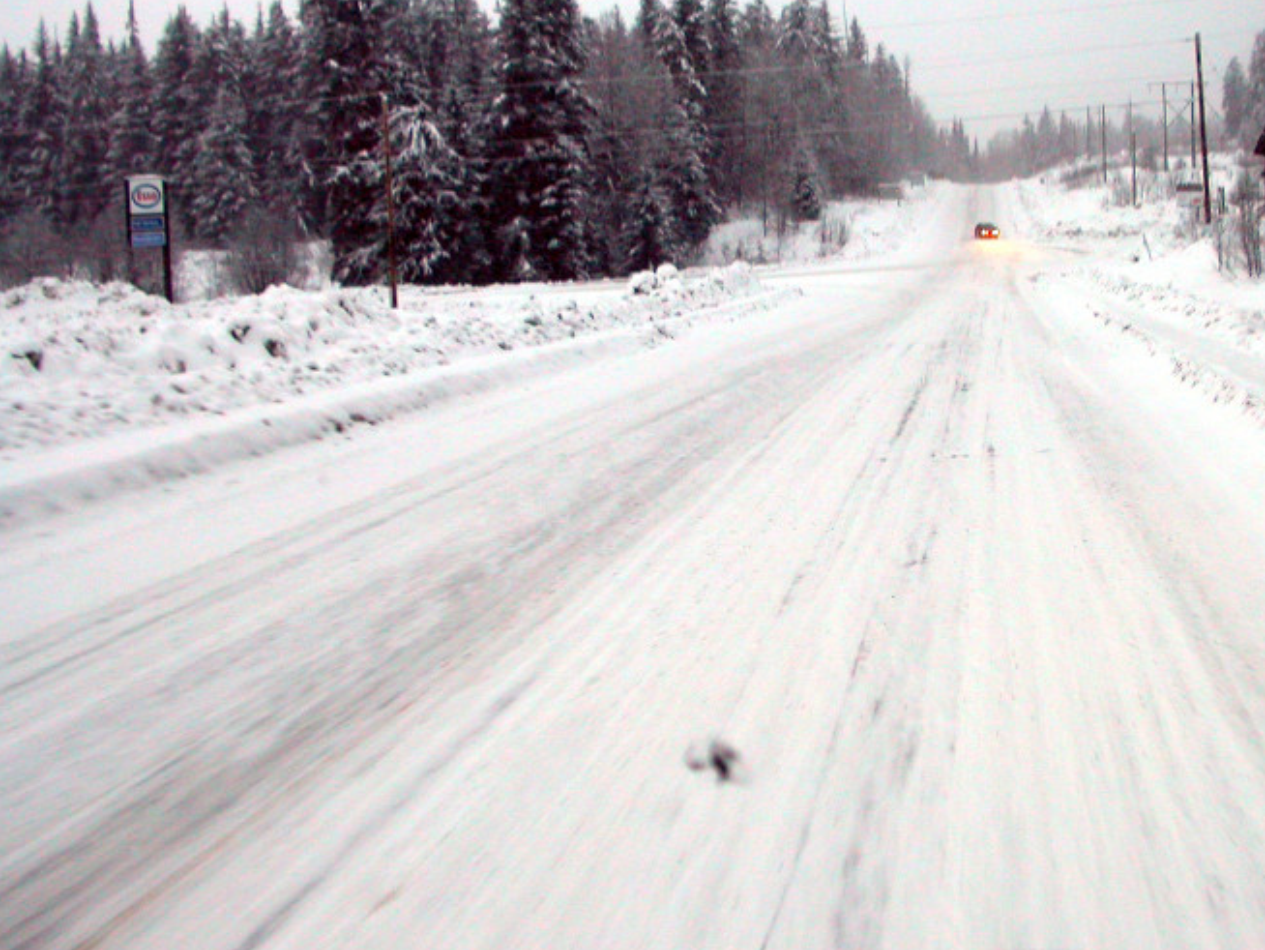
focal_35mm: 54
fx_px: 1974
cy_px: 323
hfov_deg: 35.1
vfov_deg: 26.9
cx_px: 878
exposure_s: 1/51.2
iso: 100
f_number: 3
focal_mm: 7.85
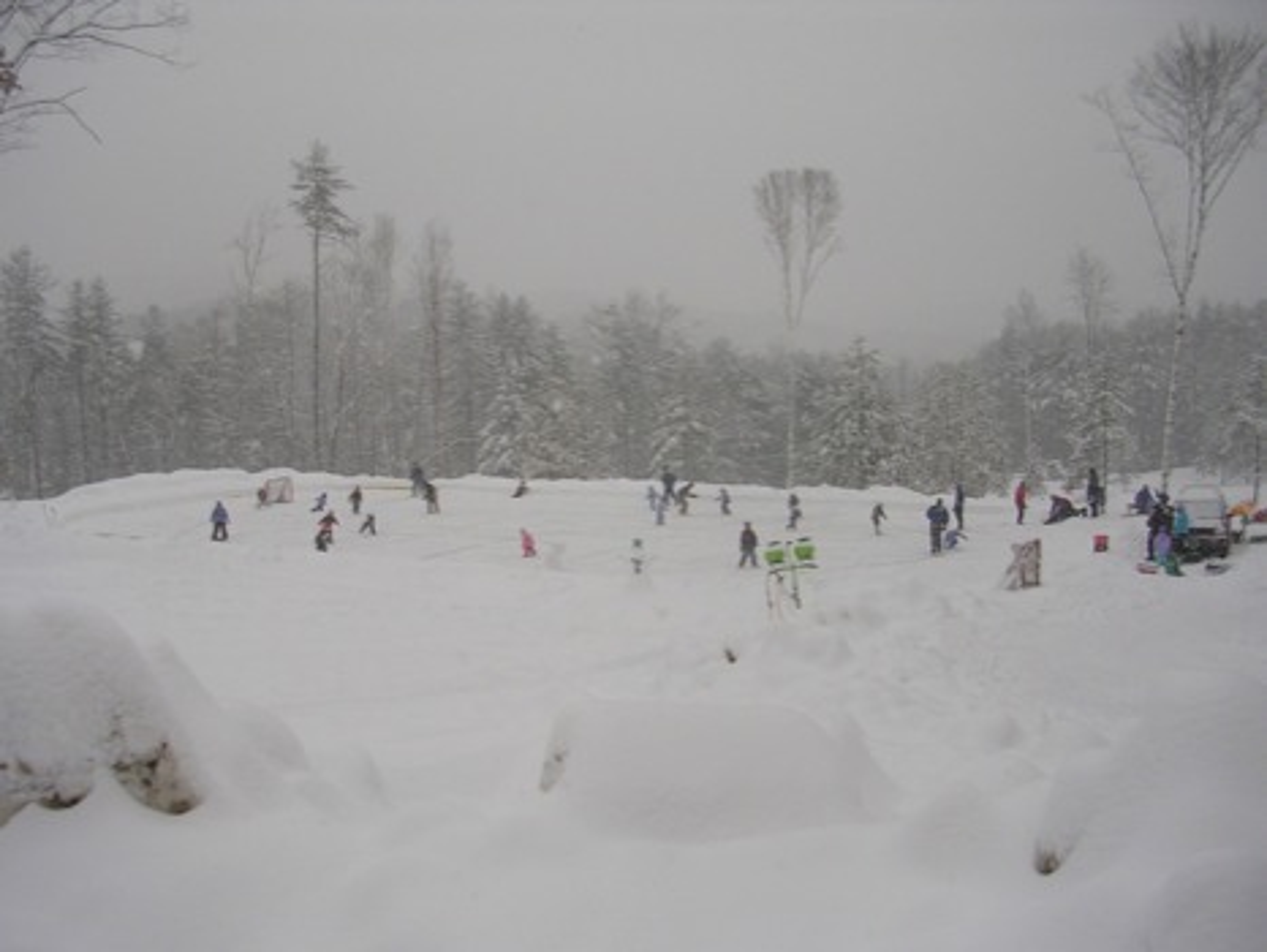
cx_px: 634
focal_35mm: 38
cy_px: 476
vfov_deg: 37.8
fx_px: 1392
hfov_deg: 49.0
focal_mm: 5.8
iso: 50
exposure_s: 1/328
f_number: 2.8
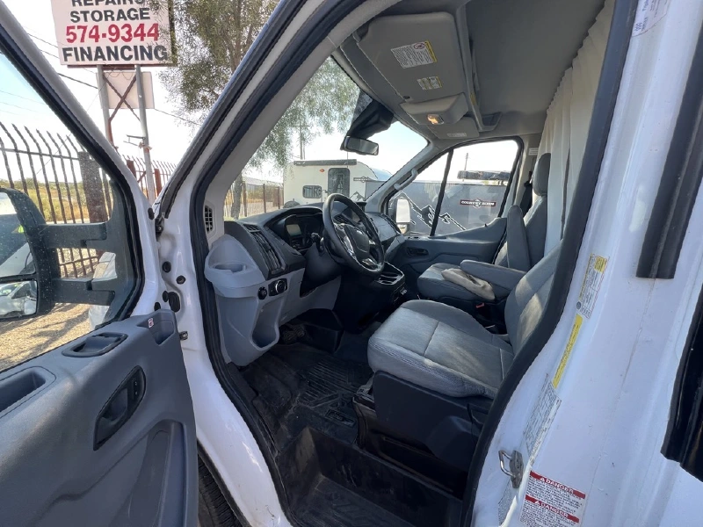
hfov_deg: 106.2
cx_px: 352
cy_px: 264
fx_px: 264
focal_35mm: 13
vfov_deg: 89.9
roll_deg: -1.7
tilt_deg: -12.3
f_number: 1.8
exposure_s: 1/121
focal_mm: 1.57
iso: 32
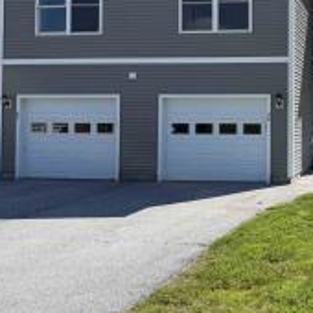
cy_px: 109
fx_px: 511
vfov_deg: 33.8
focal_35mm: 50
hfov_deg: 31.8
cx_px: 300
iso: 80
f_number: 1.78
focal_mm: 6.76
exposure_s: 1/4167
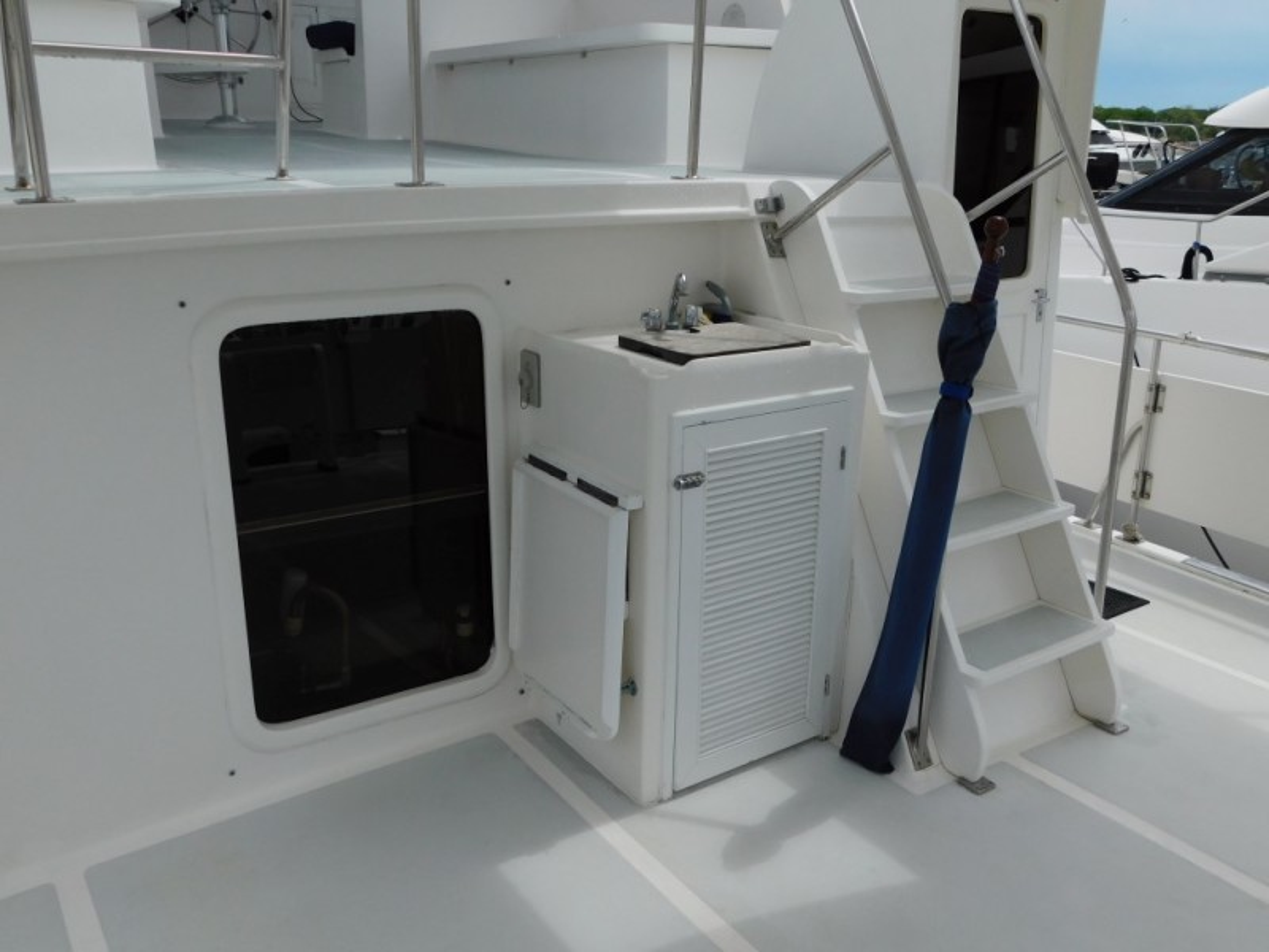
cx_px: 634
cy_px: 476
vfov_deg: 46.8
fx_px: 1100
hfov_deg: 60.0
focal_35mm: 30
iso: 125
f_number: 6.4
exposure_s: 1/640
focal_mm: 5.3
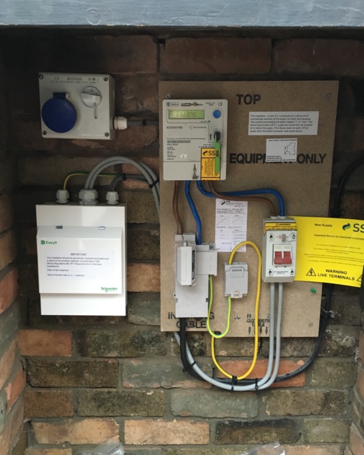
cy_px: 227
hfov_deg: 47.1
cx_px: 180
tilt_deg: -13.9
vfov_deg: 57.2
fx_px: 417
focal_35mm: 31
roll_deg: +0.9
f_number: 2.2
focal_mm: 4.15
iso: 200
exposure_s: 1/20
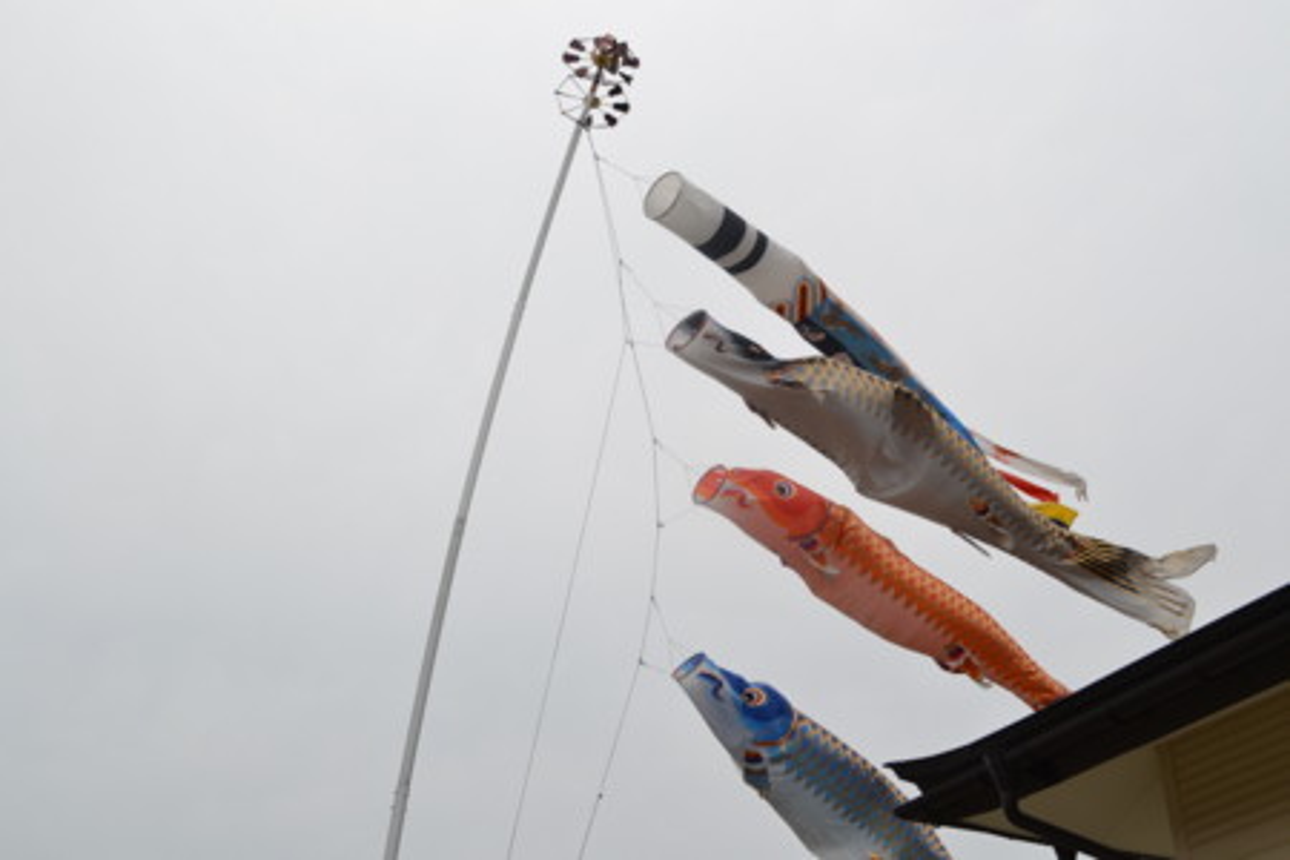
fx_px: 1881
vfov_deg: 25.8
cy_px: 430
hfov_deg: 37.9
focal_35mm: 52
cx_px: 645
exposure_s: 1/400
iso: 100
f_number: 10
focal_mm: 35
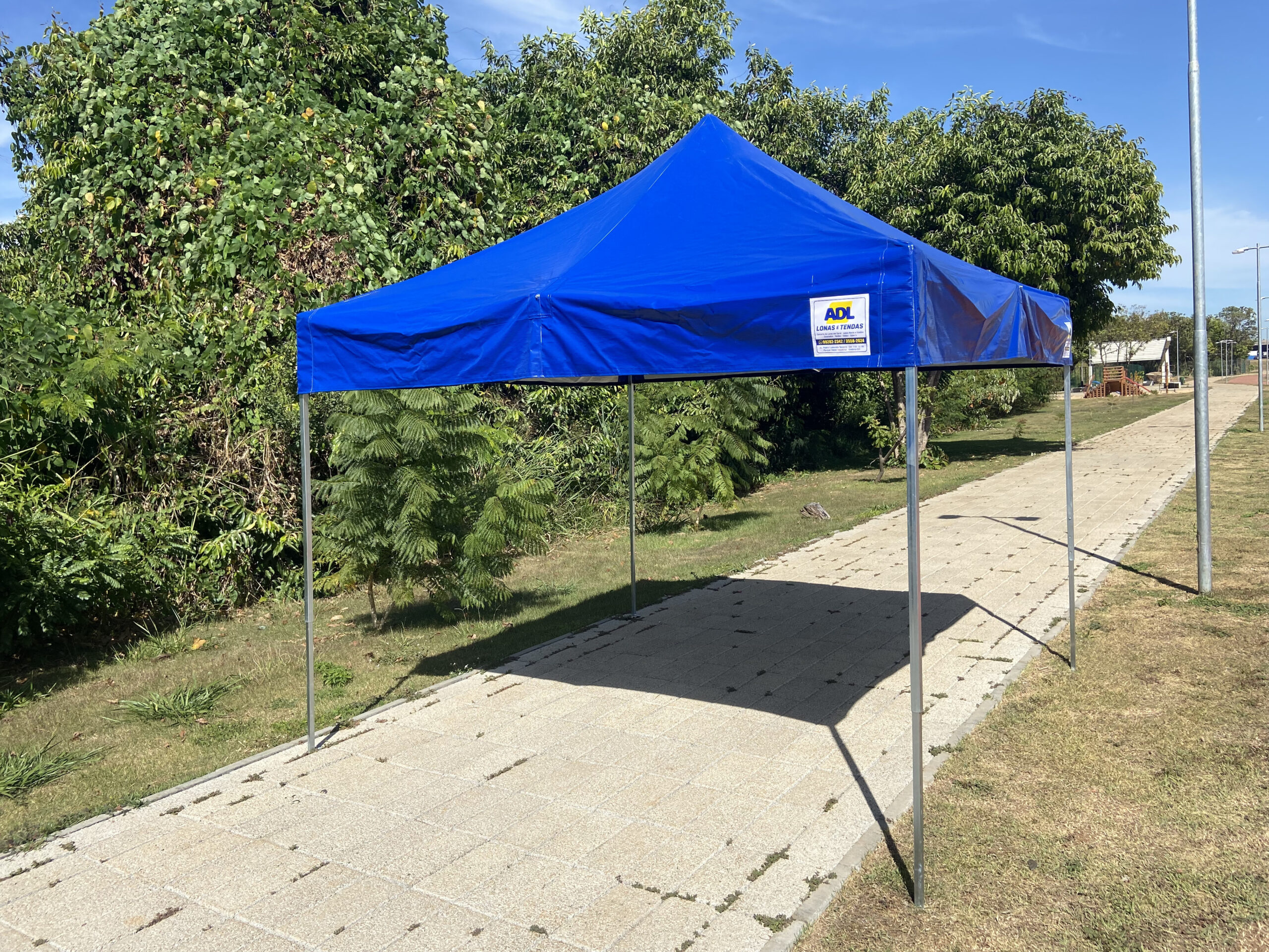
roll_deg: +2.8
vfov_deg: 53.1
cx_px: 634
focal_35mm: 26
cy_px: 476
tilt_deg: -2.2
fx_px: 953
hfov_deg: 67.3
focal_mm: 4.25
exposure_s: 1/2625
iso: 32
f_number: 1.8
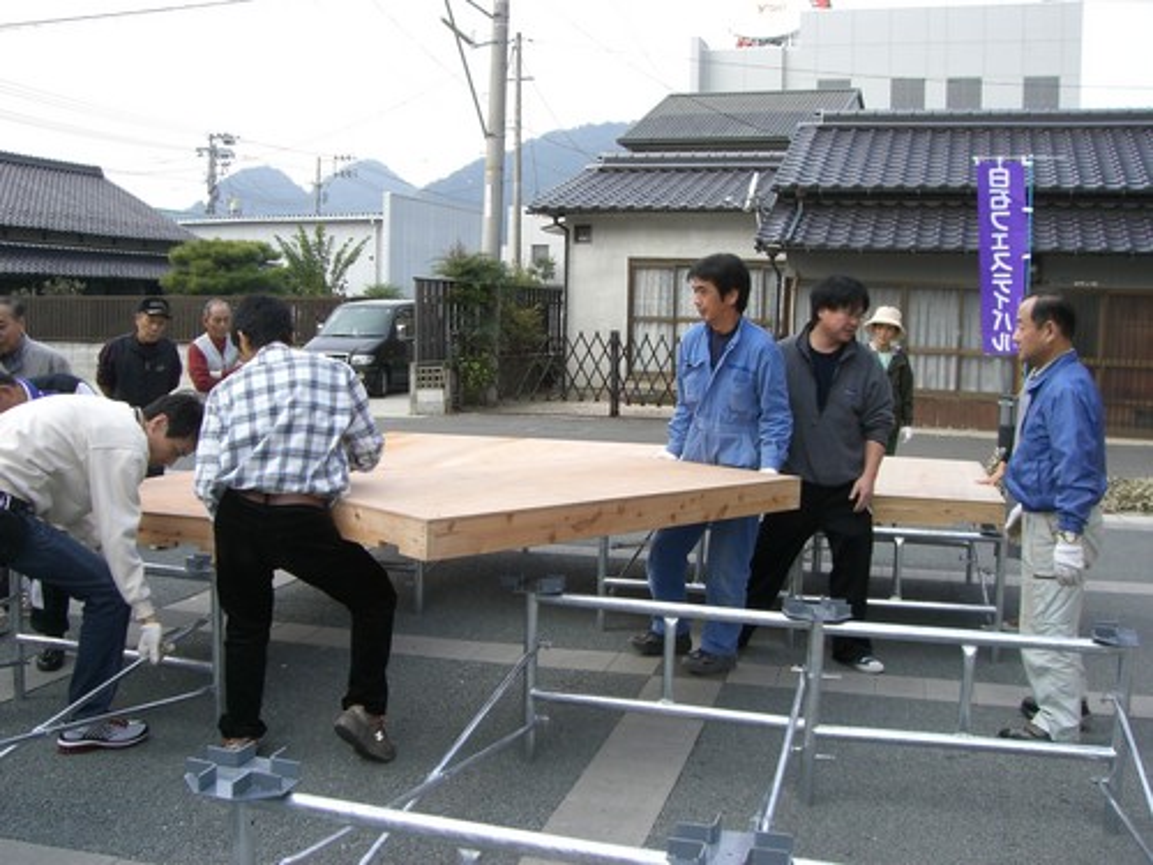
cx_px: 576
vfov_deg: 37.7
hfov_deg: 49.0
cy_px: 432
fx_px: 1266
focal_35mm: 38
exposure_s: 1/125
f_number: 4.3
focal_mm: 6.2
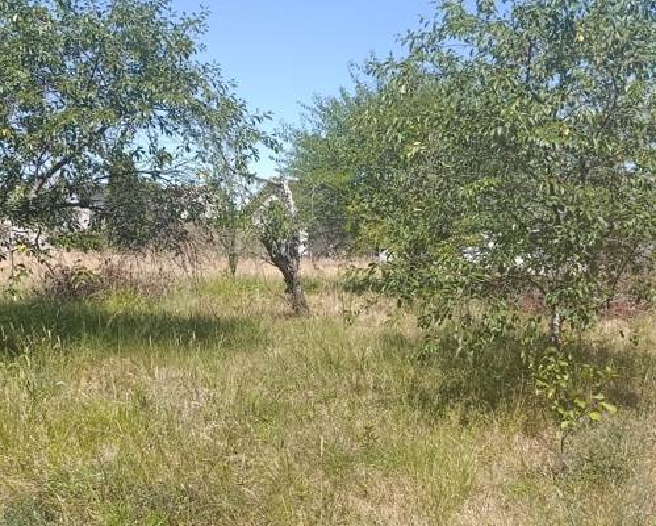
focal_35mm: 36
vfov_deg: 41.0
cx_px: 356
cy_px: 312
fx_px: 699
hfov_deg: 50.2
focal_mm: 6.11
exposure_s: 1/338
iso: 50
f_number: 1.65
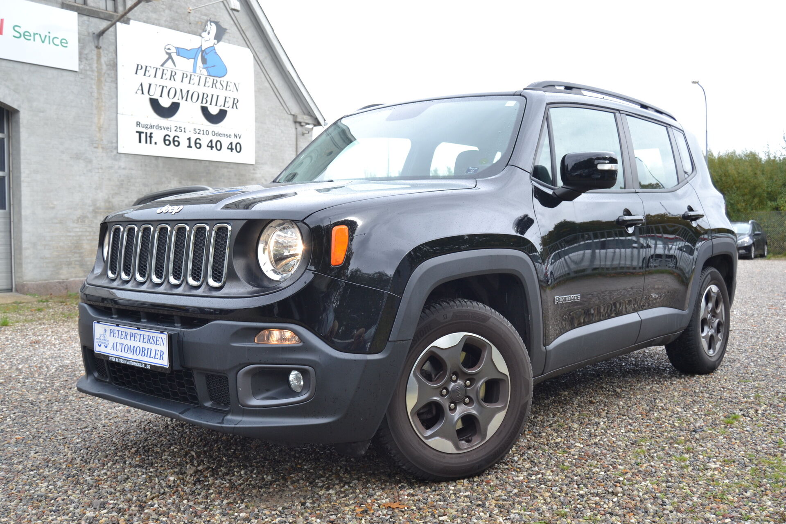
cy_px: 262
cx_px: 393
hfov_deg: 55.1
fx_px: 753
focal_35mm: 34
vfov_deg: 38.4
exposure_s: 1/125
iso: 160
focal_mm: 23
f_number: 5.6
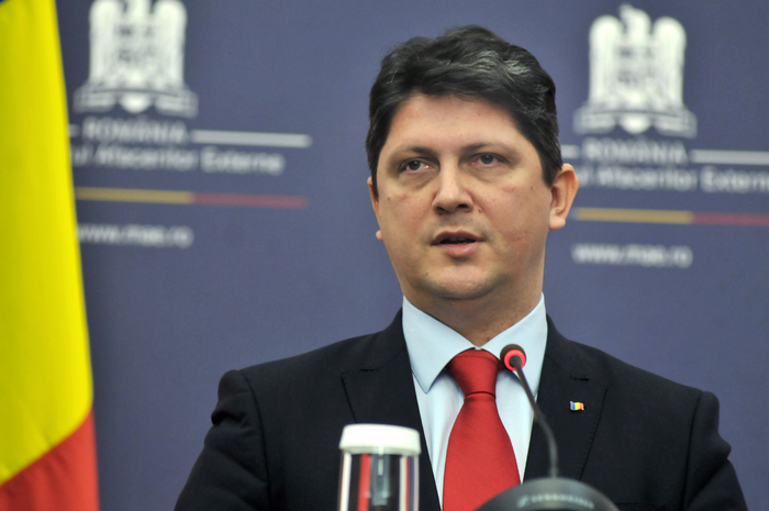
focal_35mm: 300
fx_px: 6401
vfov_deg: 4.6
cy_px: 256
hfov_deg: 6.9
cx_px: 384
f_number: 4
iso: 800
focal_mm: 200
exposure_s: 1/125
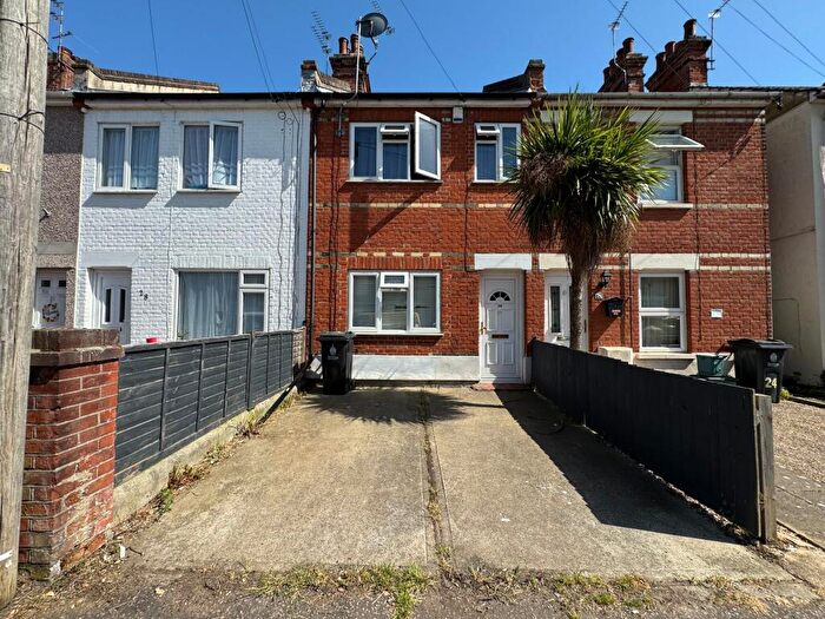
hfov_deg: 102.1
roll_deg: +0.0
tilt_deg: +0.5
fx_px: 334
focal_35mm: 14
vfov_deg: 85.7
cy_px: 310
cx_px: 412
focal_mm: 2.22
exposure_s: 1/1346
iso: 50
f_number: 2.2
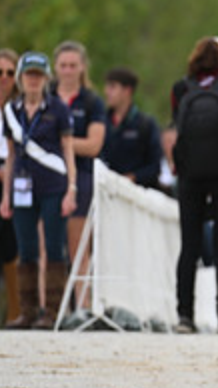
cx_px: 436
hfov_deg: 1.0
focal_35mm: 1250
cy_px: 147
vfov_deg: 1.7
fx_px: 12857
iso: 500
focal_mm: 400
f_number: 5.6
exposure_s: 1/1600
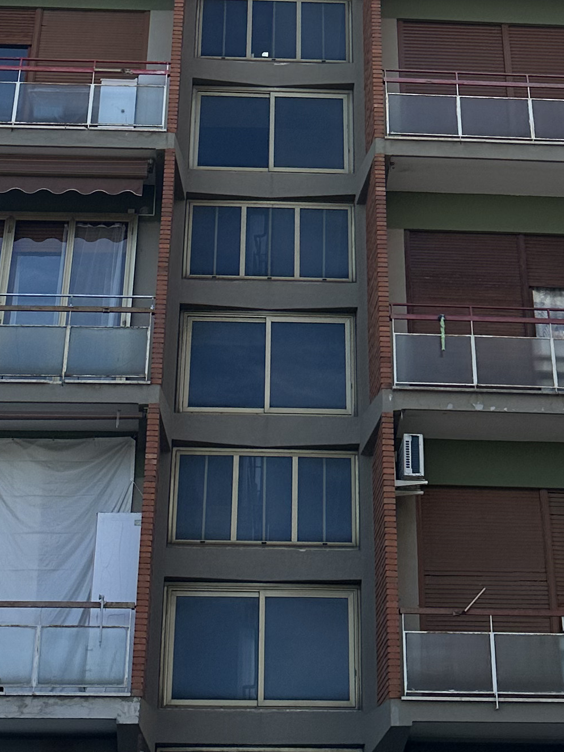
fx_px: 1586
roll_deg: -2.1
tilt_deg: +36.0
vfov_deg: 24.7
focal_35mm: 73
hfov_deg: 20.1
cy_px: -94
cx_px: 325
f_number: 1.78
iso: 80
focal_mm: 6.86
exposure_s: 1/6211
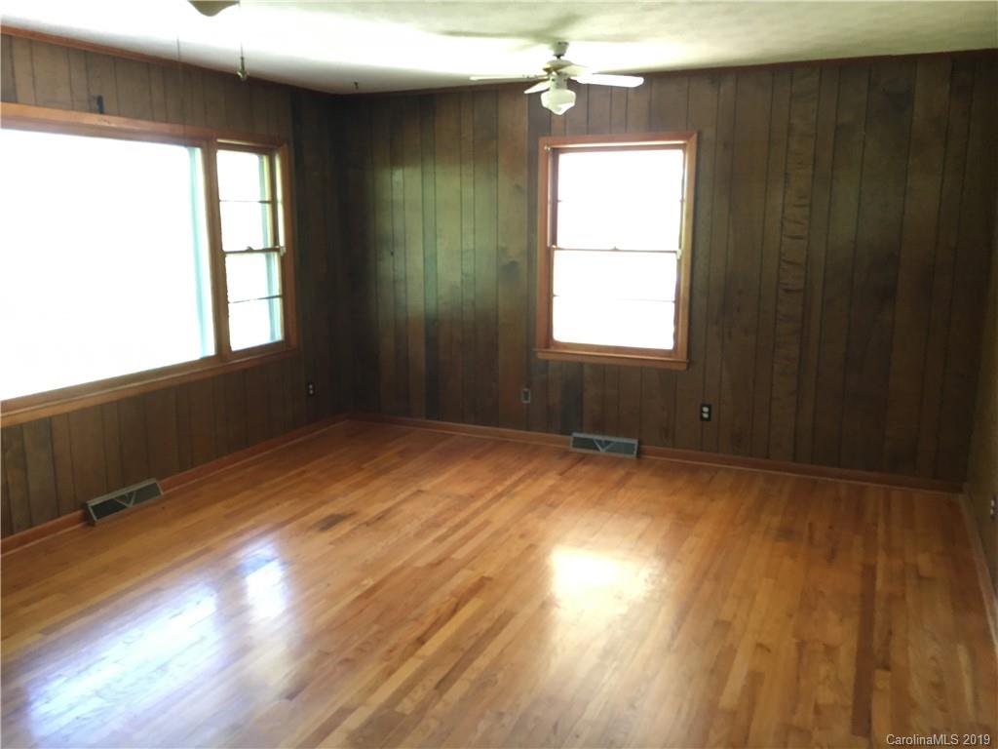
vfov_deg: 48.2
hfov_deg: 61.7
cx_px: 499
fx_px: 836
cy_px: 374
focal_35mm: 29
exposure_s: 1/30
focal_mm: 4.15
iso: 100
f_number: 2.2
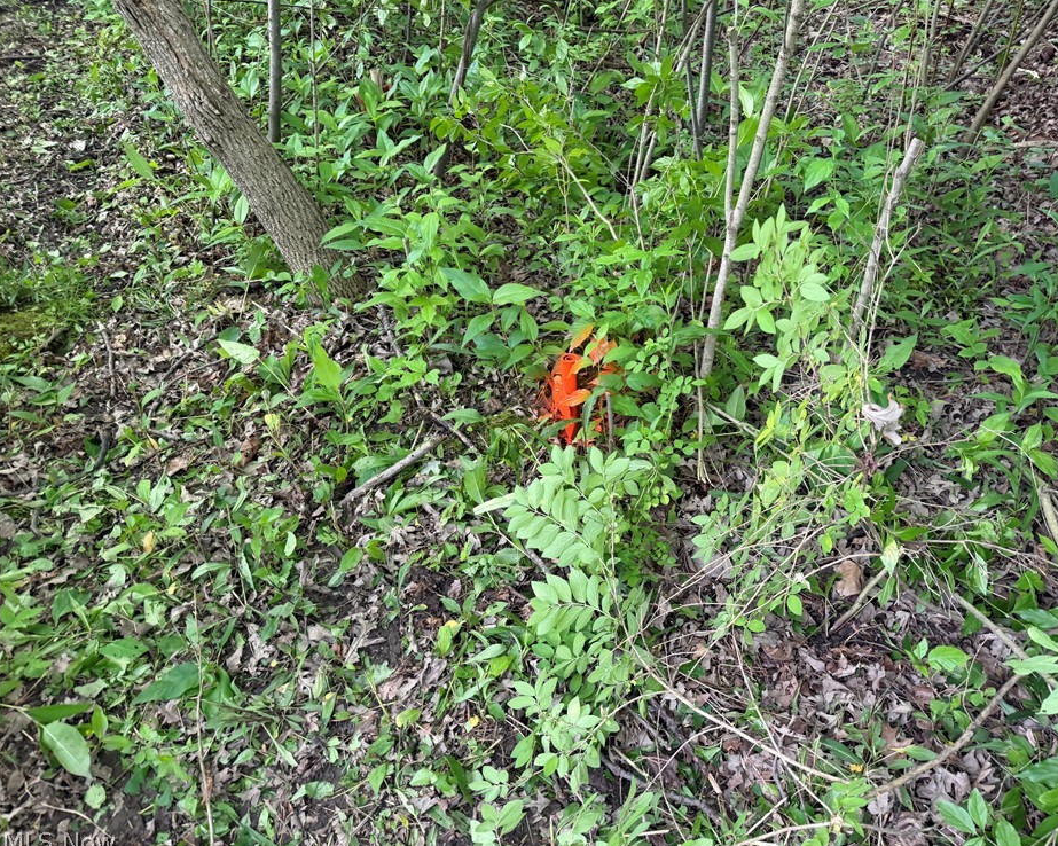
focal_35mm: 26
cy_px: 421
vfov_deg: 54.9
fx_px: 814
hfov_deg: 65.9
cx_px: 583
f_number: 1.78
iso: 200
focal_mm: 6.76
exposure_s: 1/77
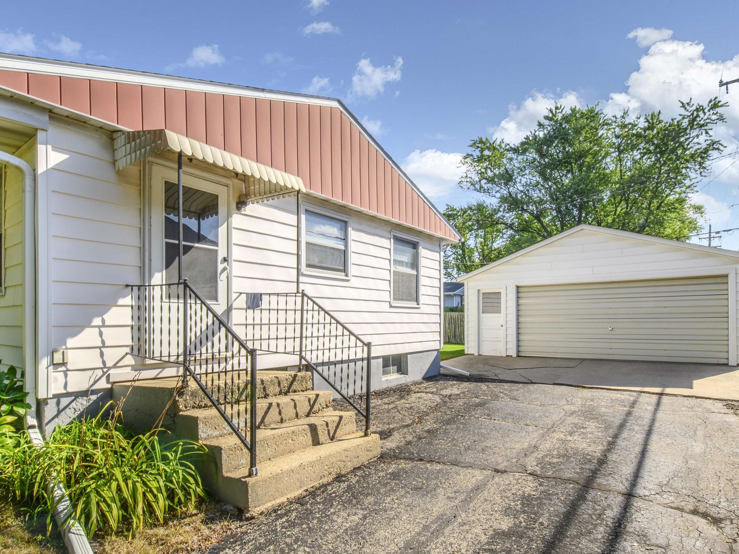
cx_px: 377
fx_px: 384
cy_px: 264
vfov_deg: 71.6
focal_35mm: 18
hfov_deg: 87.7
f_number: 22
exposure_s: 1/40
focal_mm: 15
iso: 100
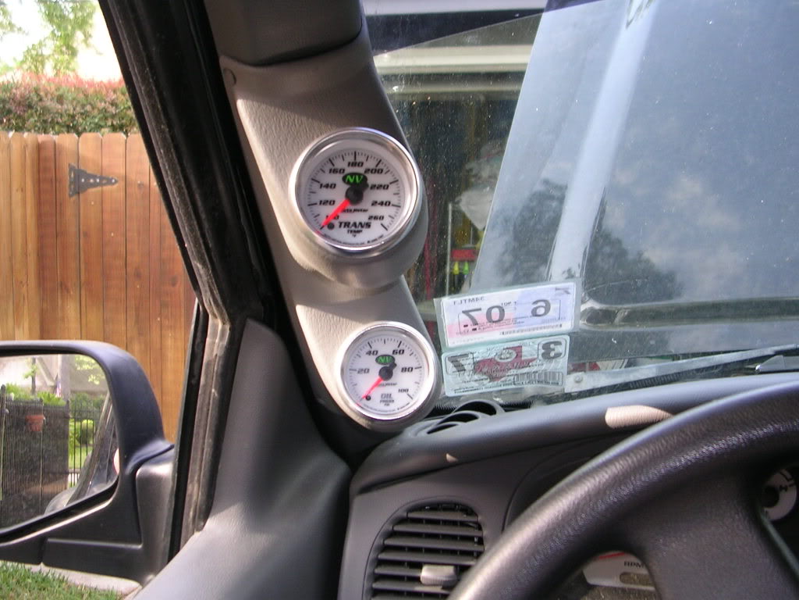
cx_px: 400
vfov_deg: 37.7
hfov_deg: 49.0
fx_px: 877
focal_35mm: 38
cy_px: 300
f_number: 2.8
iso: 50
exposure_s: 1/30
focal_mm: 5.8
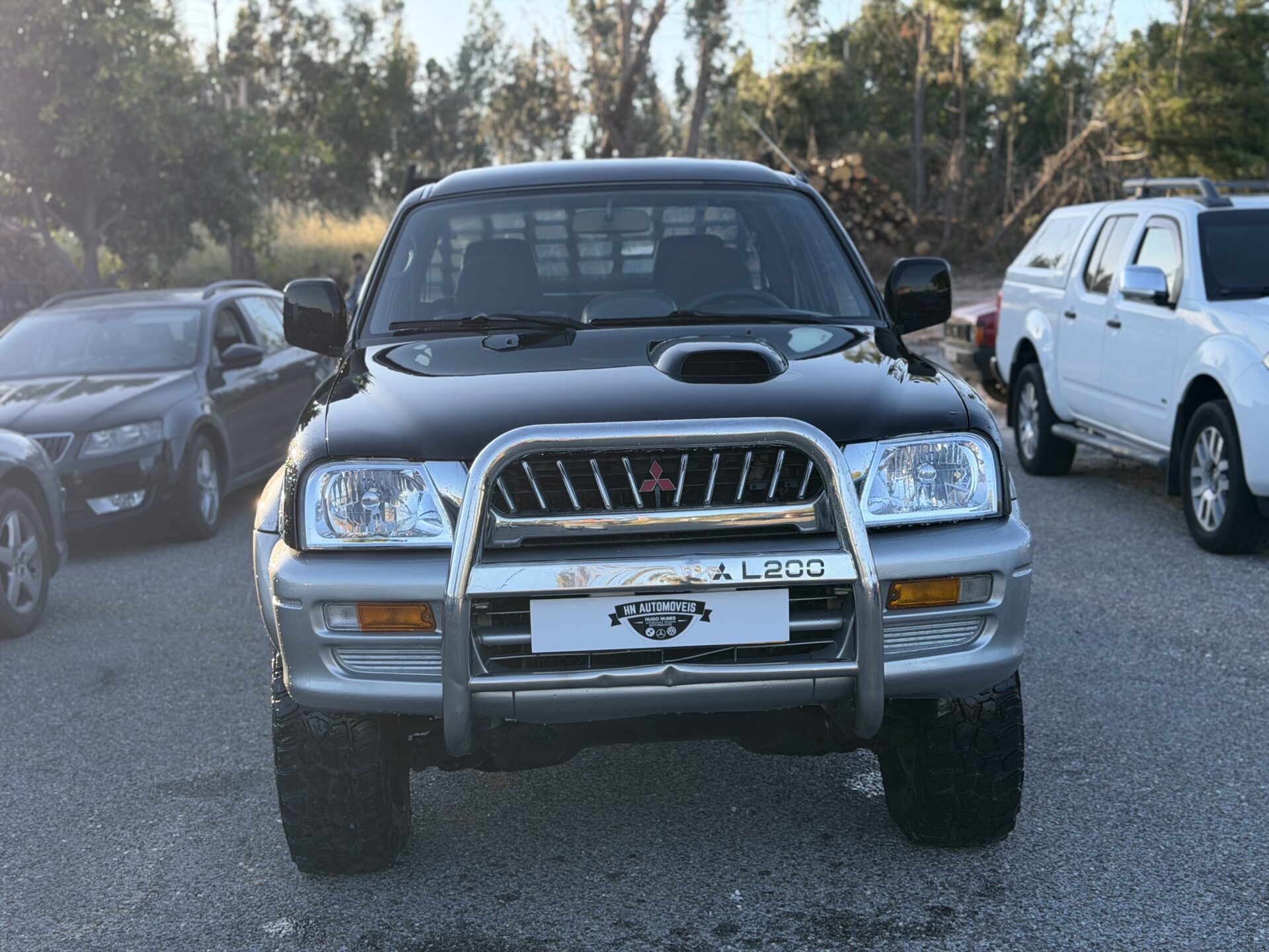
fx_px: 1760
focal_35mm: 48
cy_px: 476
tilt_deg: -4.5
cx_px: 634
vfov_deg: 30.3
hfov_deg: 39.7
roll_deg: -2.2
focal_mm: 6.76
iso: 80
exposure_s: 1/885
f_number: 1.78
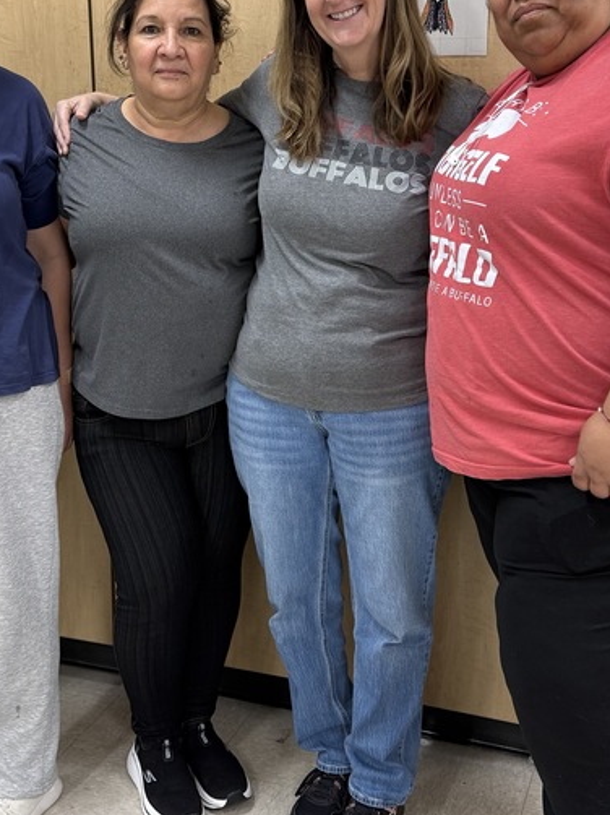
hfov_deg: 29.6
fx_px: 1152
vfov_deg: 38.8
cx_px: 276
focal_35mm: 49
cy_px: 333
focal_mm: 6.76
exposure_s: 1/60
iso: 125
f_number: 1.78
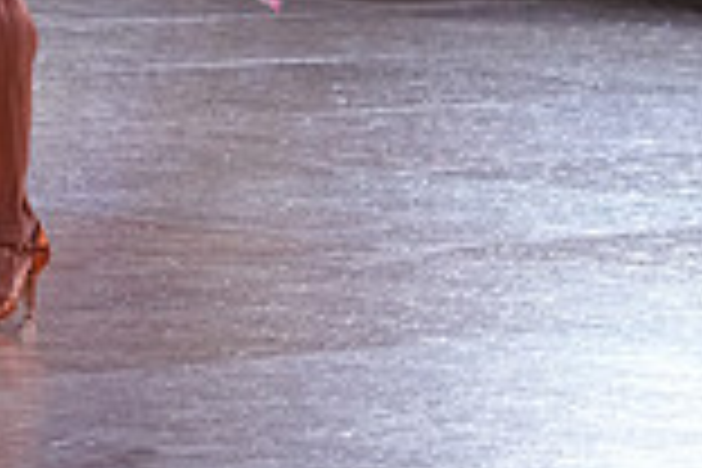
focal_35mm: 390
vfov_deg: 3.5
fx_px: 7604
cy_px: -367
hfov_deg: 5.2
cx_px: -292
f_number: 5
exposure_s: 1/400
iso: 2500
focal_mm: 105
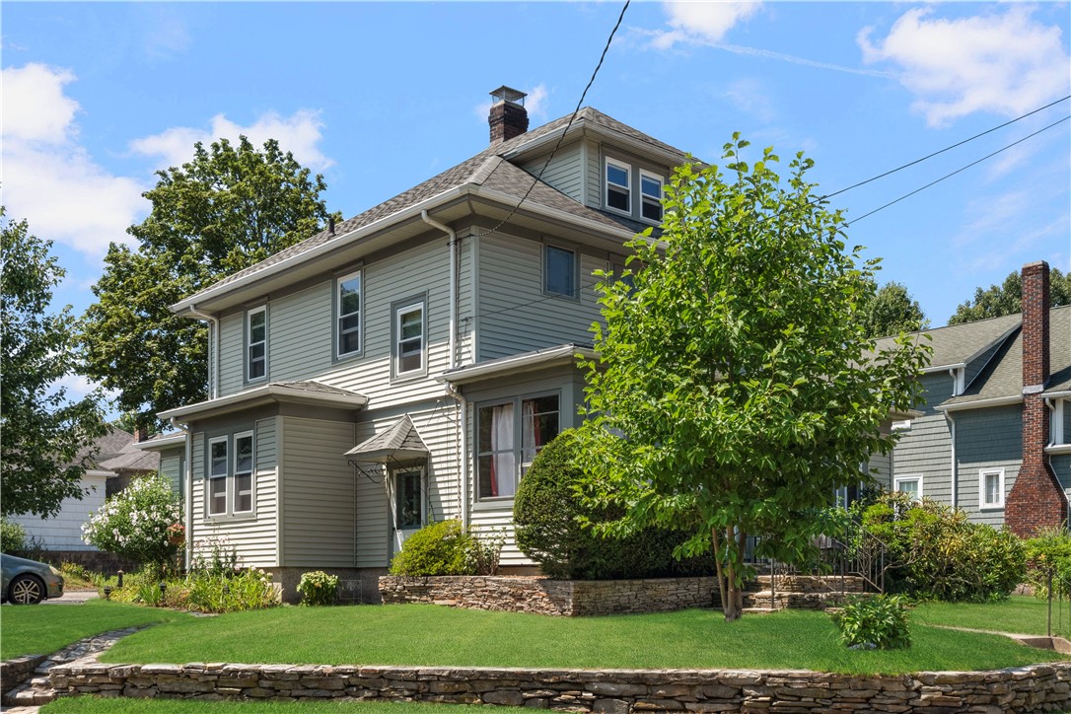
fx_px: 1071
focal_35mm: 36
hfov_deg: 53.1
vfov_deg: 36.9
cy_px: 357
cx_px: 536
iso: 400
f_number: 14
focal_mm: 24
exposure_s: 1/320
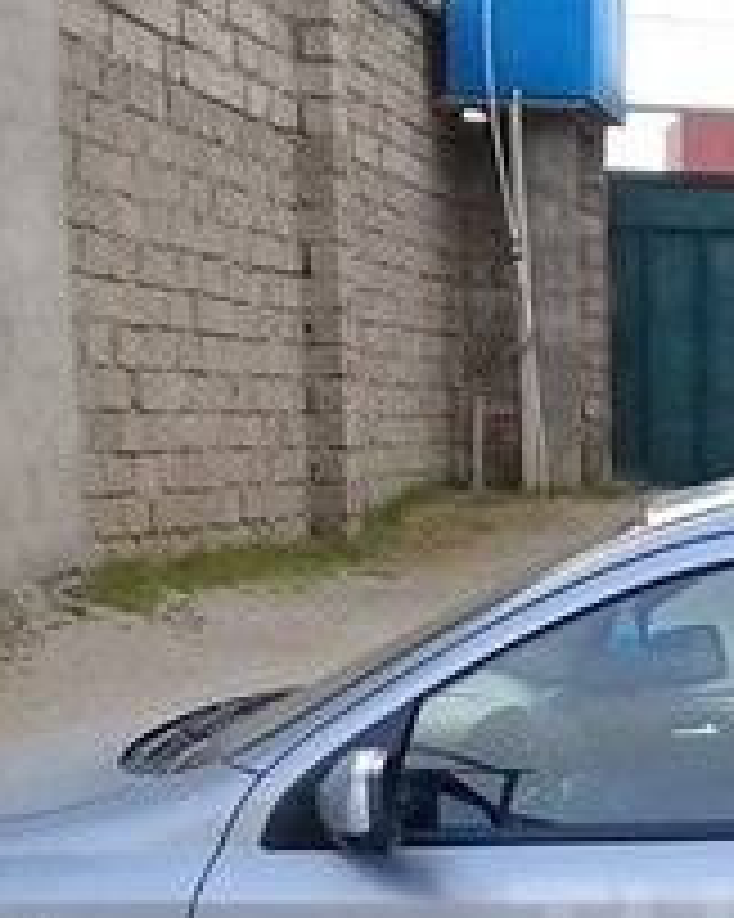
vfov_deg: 19.0
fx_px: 2663
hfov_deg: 15.0
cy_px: 947
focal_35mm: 98
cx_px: 968
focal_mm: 3.3
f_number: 2.2
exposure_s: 1/101
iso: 50
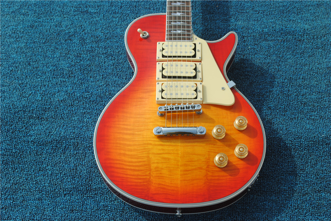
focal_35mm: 66
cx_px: 166
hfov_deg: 30.5
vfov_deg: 20.7
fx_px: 607
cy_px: 110
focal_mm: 44
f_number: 8
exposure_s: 1/250
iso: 100
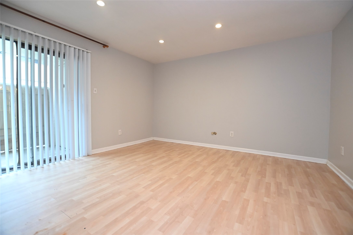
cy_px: 118
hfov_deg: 100.4
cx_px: 176
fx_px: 147
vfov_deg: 77.3
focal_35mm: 15
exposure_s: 1/125
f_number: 3.5
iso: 1400
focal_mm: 10
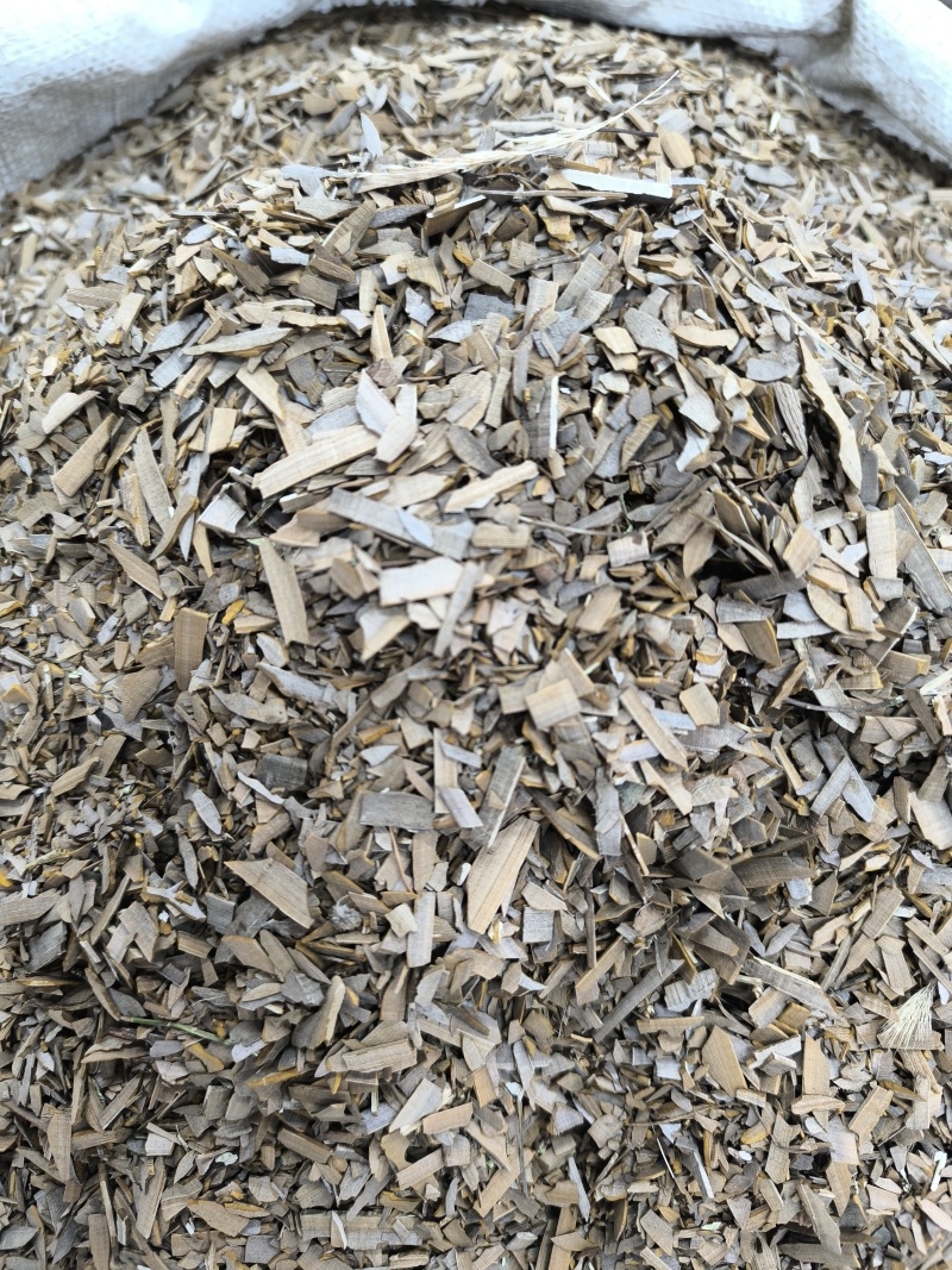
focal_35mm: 23
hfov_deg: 58.9
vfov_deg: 73.9
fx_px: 844
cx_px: 476
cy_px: 635
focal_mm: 6.14
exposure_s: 1/50
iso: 500
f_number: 1.65
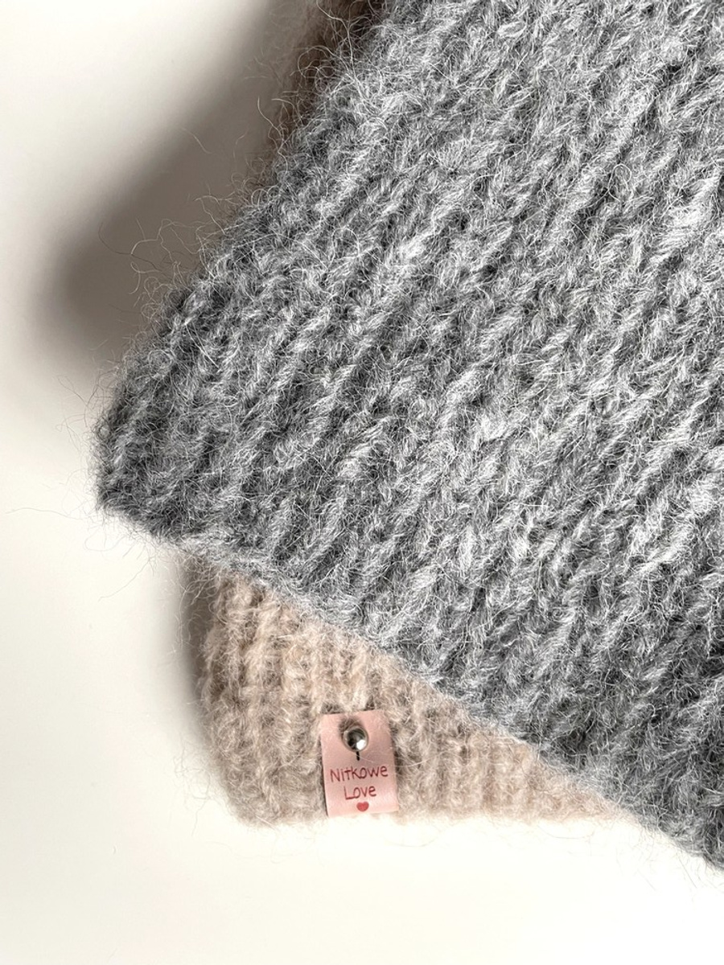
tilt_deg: -85.9
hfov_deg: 53.1
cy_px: 482
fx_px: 725
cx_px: 362
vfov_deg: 67.3
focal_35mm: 26
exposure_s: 1/60
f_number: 1.6
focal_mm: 4.2
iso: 125
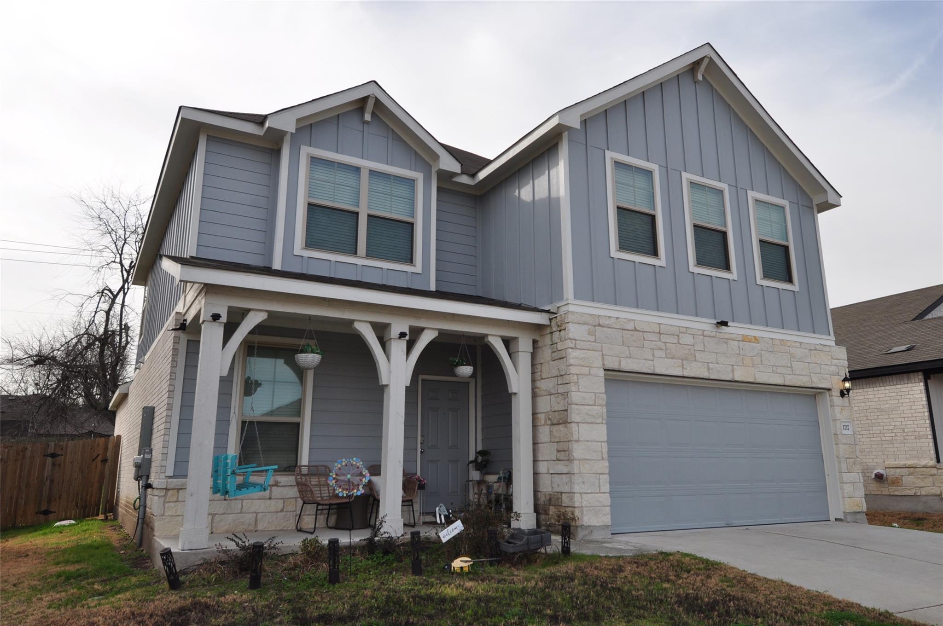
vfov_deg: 59.4
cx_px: 472
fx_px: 549
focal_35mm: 21
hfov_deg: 81.3
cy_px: 313
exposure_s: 1/250
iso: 200
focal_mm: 14
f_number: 10
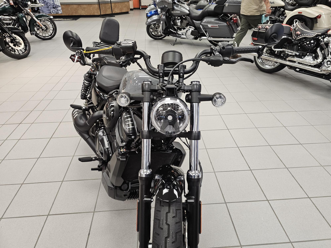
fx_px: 220
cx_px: 166
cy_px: 124
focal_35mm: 23
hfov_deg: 73.9
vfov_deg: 58.9
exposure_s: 1/120
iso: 250
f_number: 1.7
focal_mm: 6.3
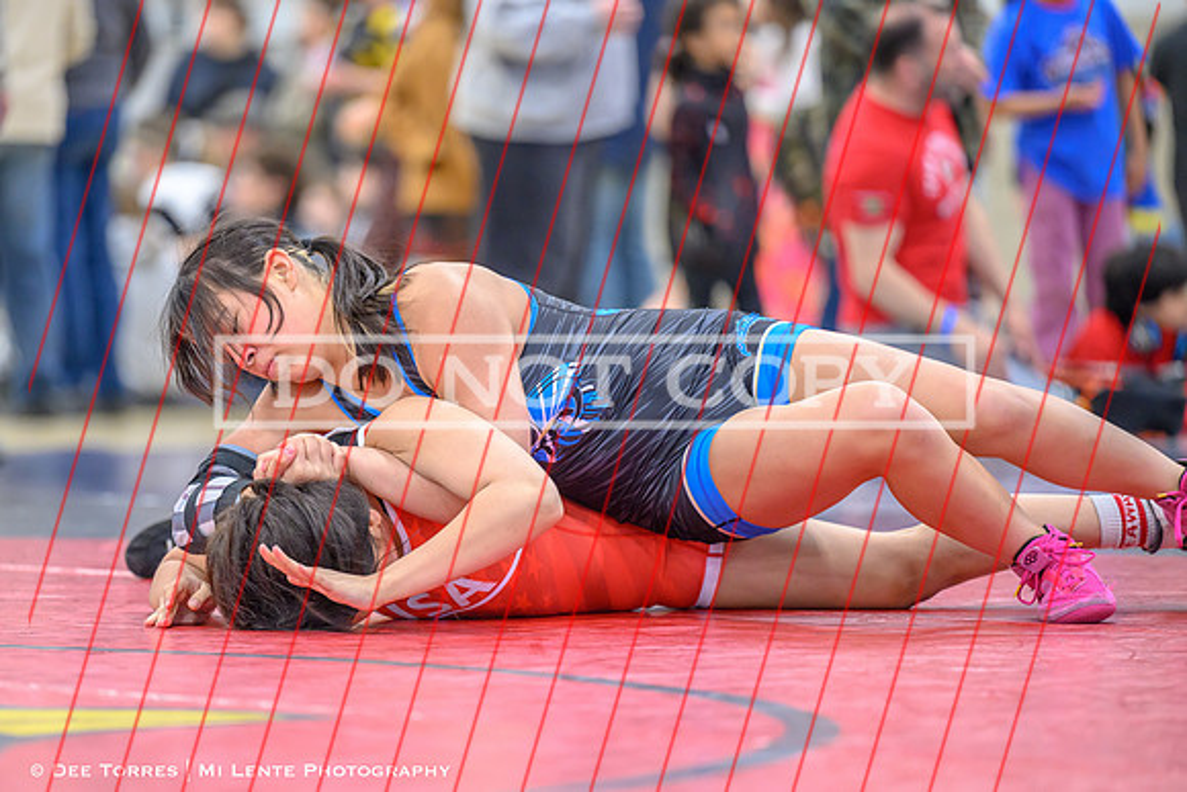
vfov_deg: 6.5
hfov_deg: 9.7
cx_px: 509
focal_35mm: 211
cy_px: 453
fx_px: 6974
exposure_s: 1/640
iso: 3200
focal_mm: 185
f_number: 2.8
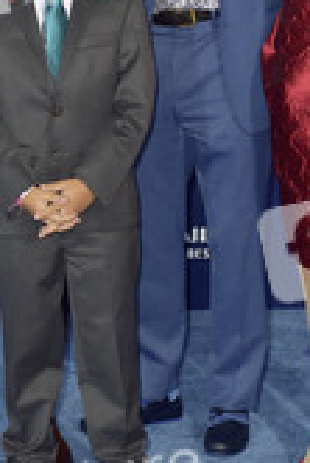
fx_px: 1920
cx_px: 149
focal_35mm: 149
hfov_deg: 9.2
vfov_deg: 13.7
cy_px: 98
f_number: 4.5
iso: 400
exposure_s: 1/320
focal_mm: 62
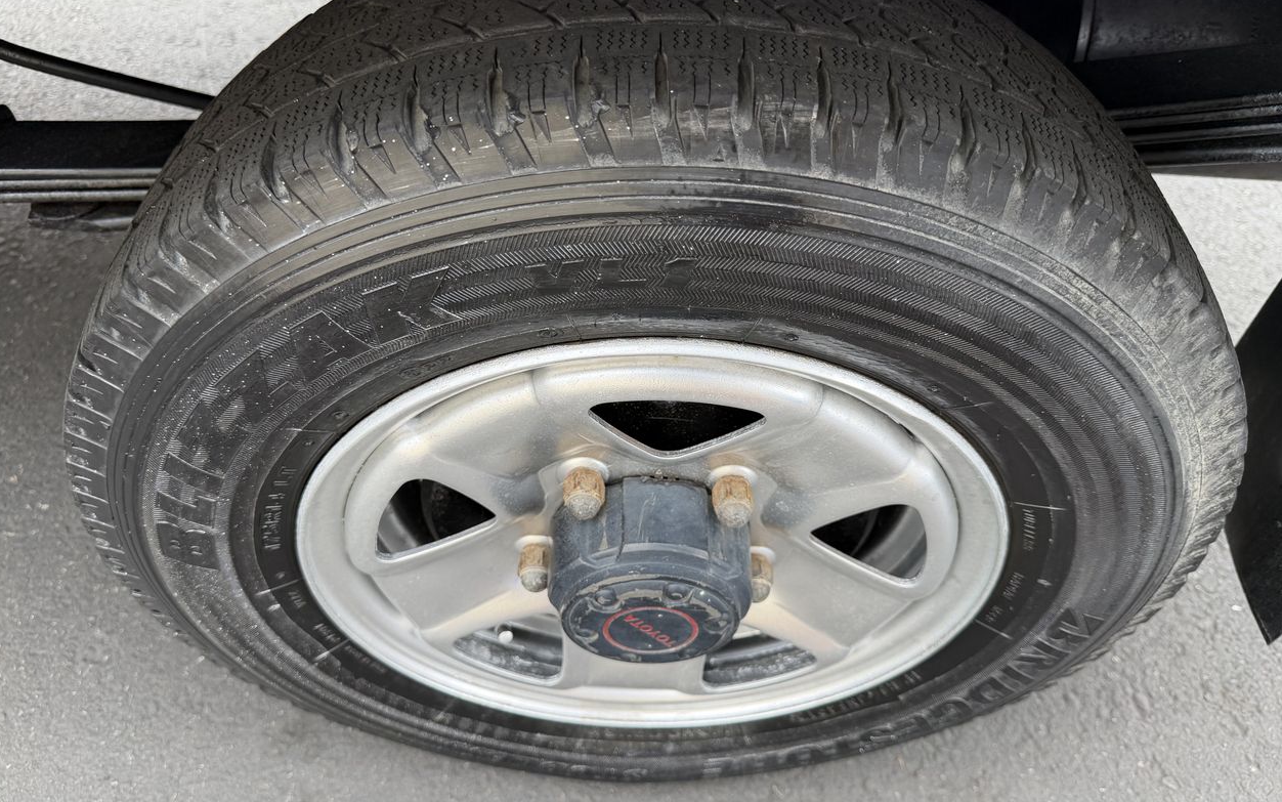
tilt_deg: -50.6
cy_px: 400
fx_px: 909
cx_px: 629
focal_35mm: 26
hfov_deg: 70.4
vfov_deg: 47.6
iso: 100
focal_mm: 6.76
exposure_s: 1/137
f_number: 1.78
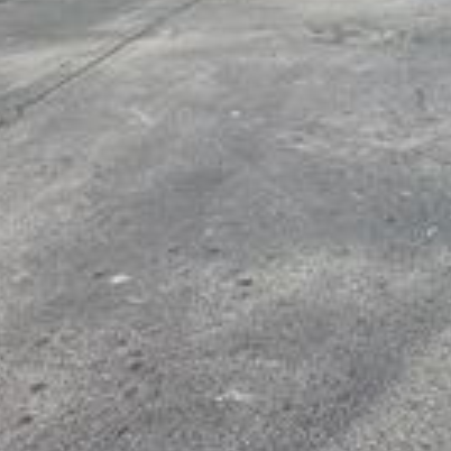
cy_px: -50
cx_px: 464
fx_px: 870
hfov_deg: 27.2
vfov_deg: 26.6
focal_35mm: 59
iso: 50
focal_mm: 2.22
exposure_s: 1/1339
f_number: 2.2
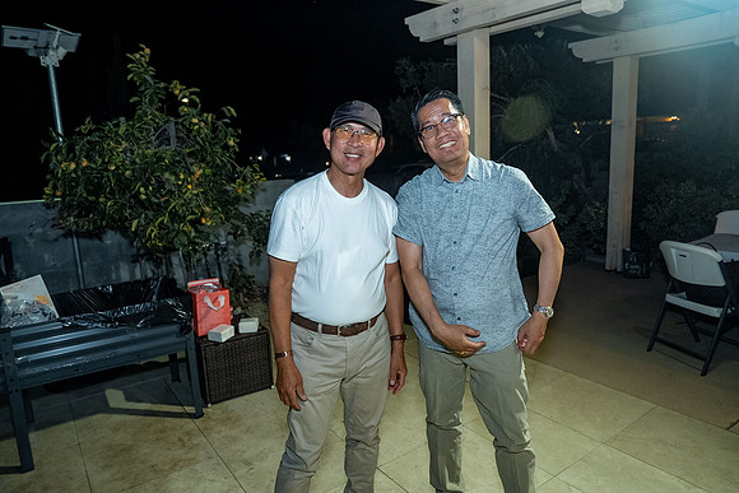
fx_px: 493
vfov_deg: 53.2
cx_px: 370
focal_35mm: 24
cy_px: 246
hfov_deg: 73.7
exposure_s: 1/100
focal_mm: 24
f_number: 3.5
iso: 2000
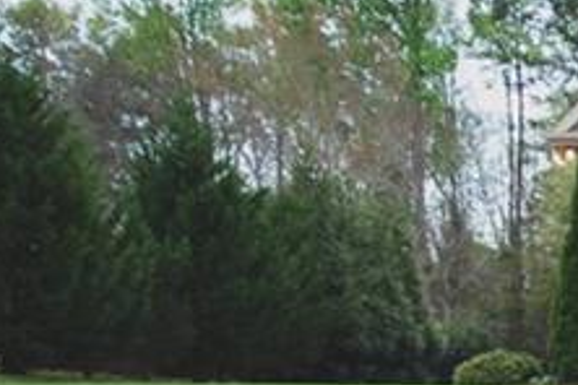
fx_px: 1557
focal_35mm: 97
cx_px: 1151
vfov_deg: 13.2
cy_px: 617
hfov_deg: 16.3
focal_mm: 14
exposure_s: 1/125
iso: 200
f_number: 5.6
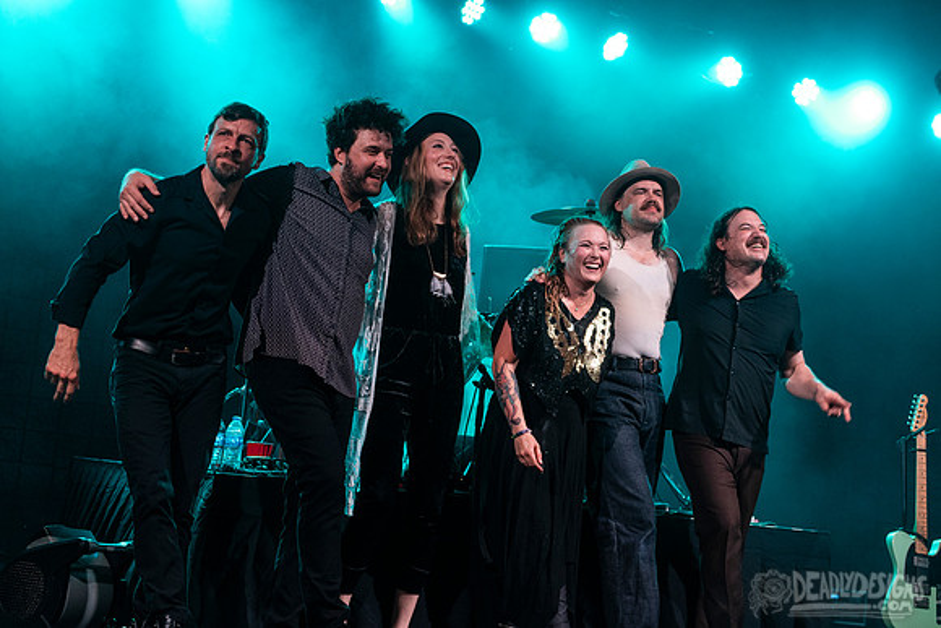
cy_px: 323
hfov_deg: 31.1
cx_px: 576
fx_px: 1686
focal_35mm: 65
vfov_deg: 21.1
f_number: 3.5
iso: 2000
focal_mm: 52
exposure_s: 1/320
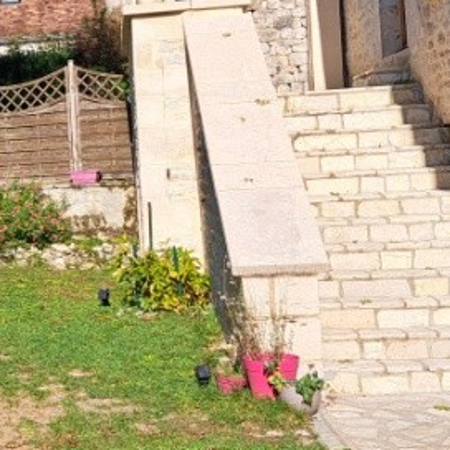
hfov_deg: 20.0
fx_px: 1177
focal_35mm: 80
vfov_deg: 21.6
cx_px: -121
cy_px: 172
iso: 50
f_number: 1.8
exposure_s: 1/1449
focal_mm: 5.23
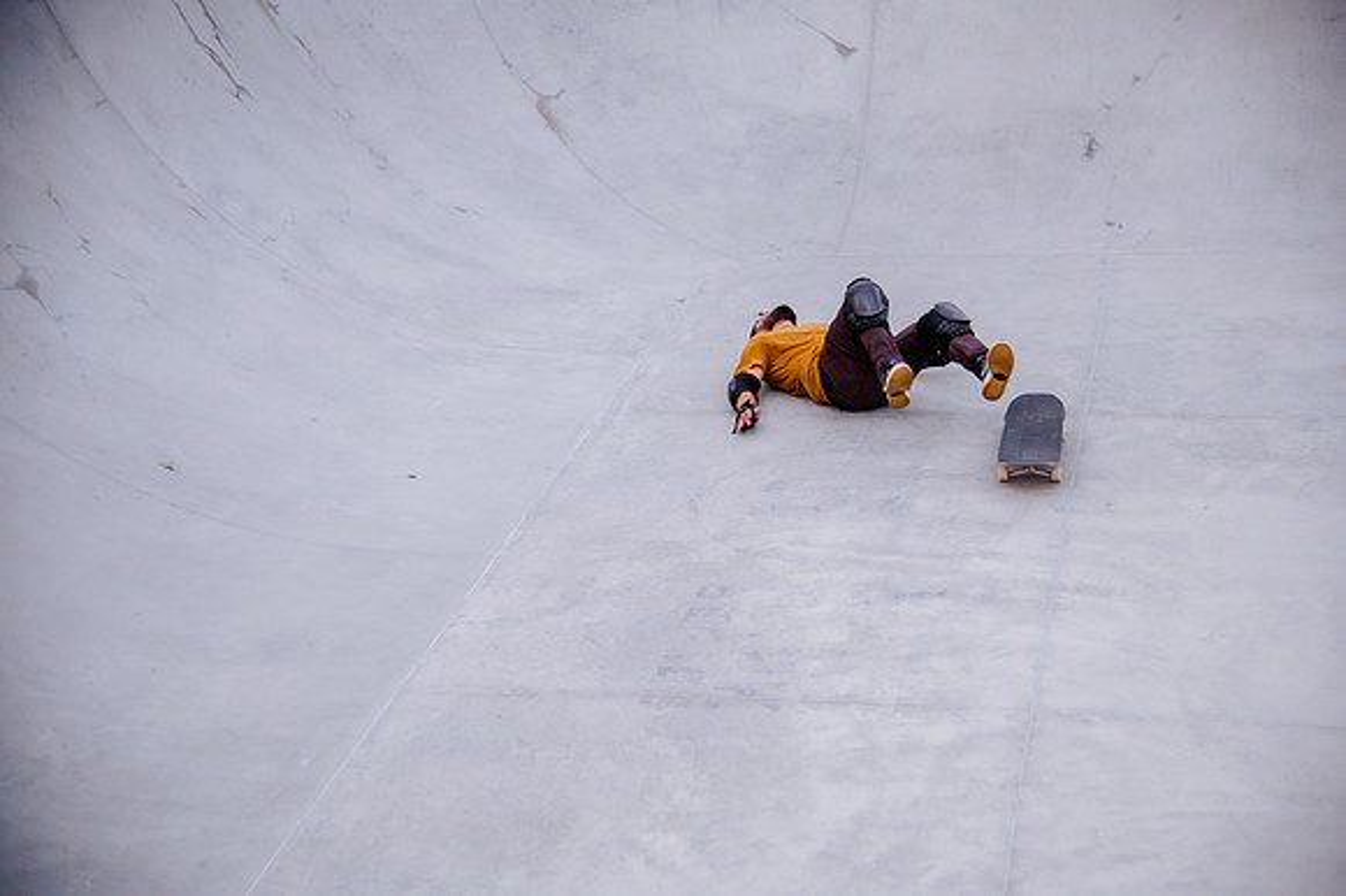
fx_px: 2429
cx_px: 673
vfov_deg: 20.9
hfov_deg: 31.0
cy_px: 448
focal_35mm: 65
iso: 2500
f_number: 4
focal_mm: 65
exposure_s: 1/640
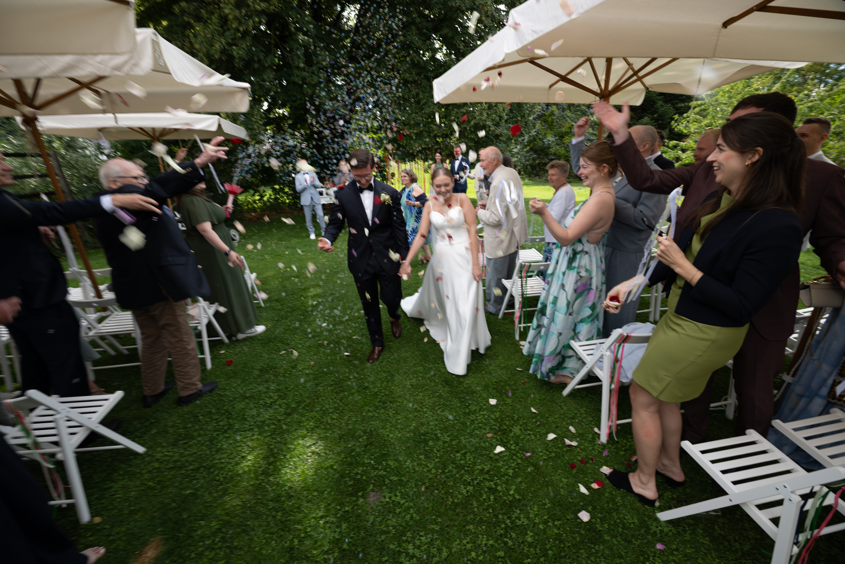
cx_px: 422
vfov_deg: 81.2
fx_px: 329
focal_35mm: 14
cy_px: 282
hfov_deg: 104.3
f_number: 5.6
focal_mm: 14
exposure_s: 1/80
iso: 100
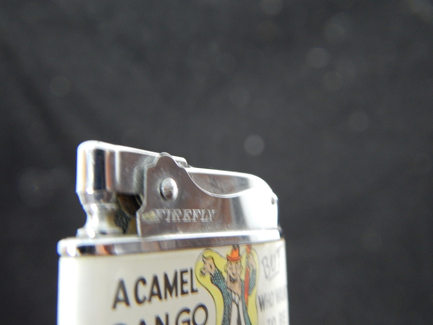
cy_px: 162
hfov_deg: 58.3
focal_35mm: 31
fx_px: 388
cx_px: 216
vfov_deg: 45.4
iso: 400
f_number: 3.2
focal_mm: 5.6
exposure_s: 1/8
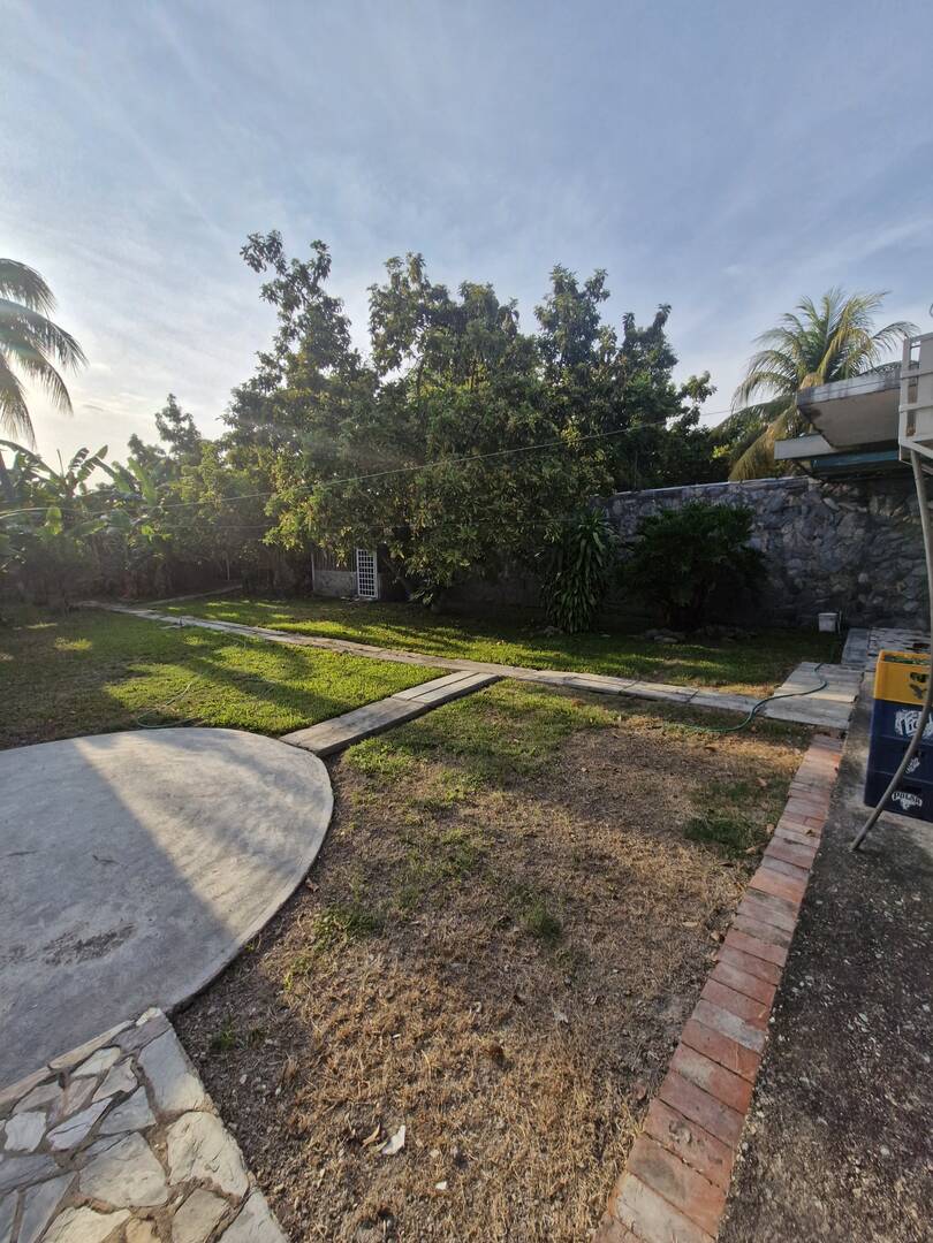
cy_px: 622
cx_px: 466
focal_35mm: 13
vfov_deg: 106.2
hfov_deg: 89.9
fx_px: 467
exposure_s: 1/1344
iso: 50
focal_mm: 1.74
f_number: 2.2
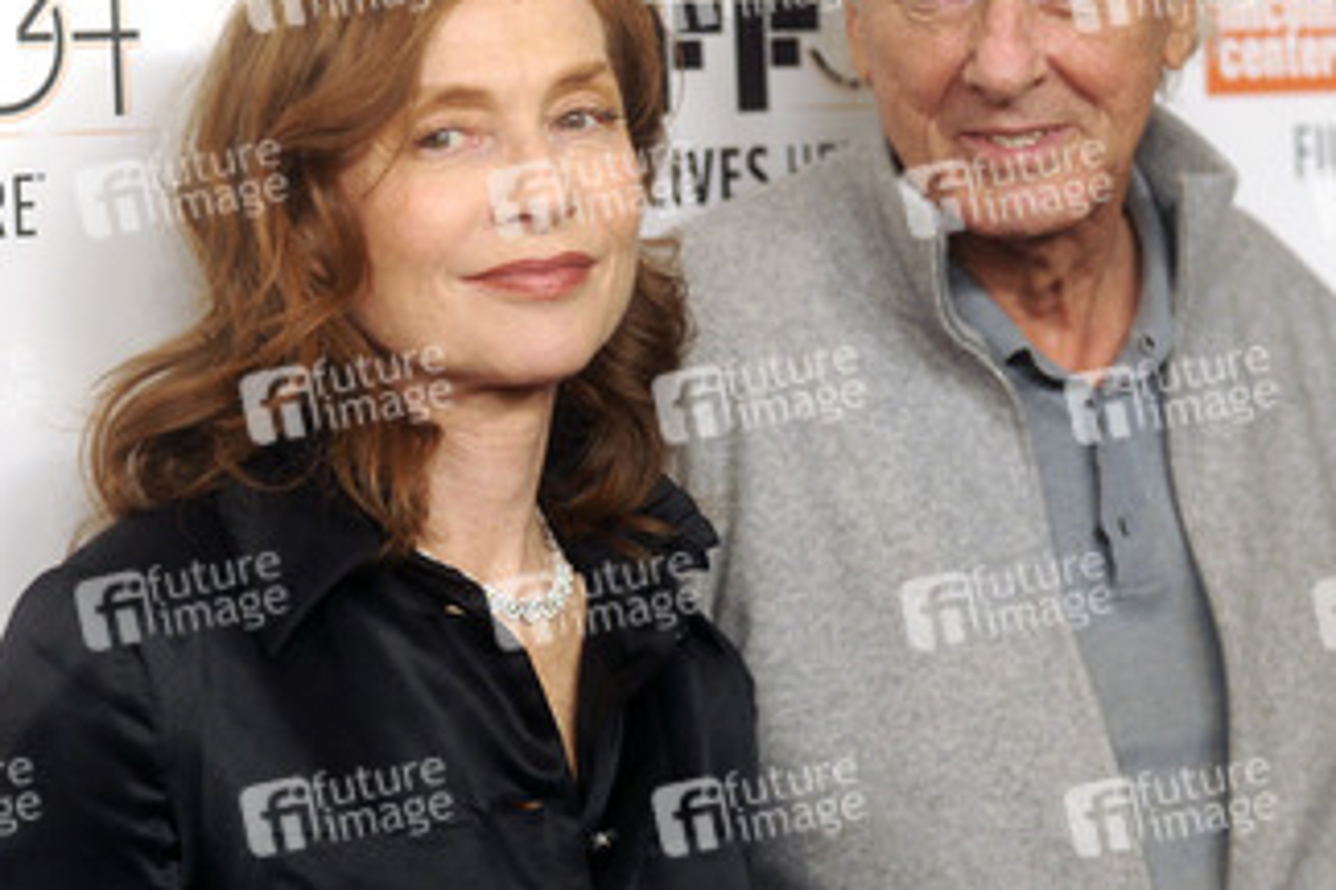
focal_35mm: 111
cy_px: 293
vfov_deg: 12.3
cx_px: 647
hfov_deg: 18.4
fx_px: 4119
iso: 1600
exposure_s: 1/250
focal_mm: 80
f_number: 2.8
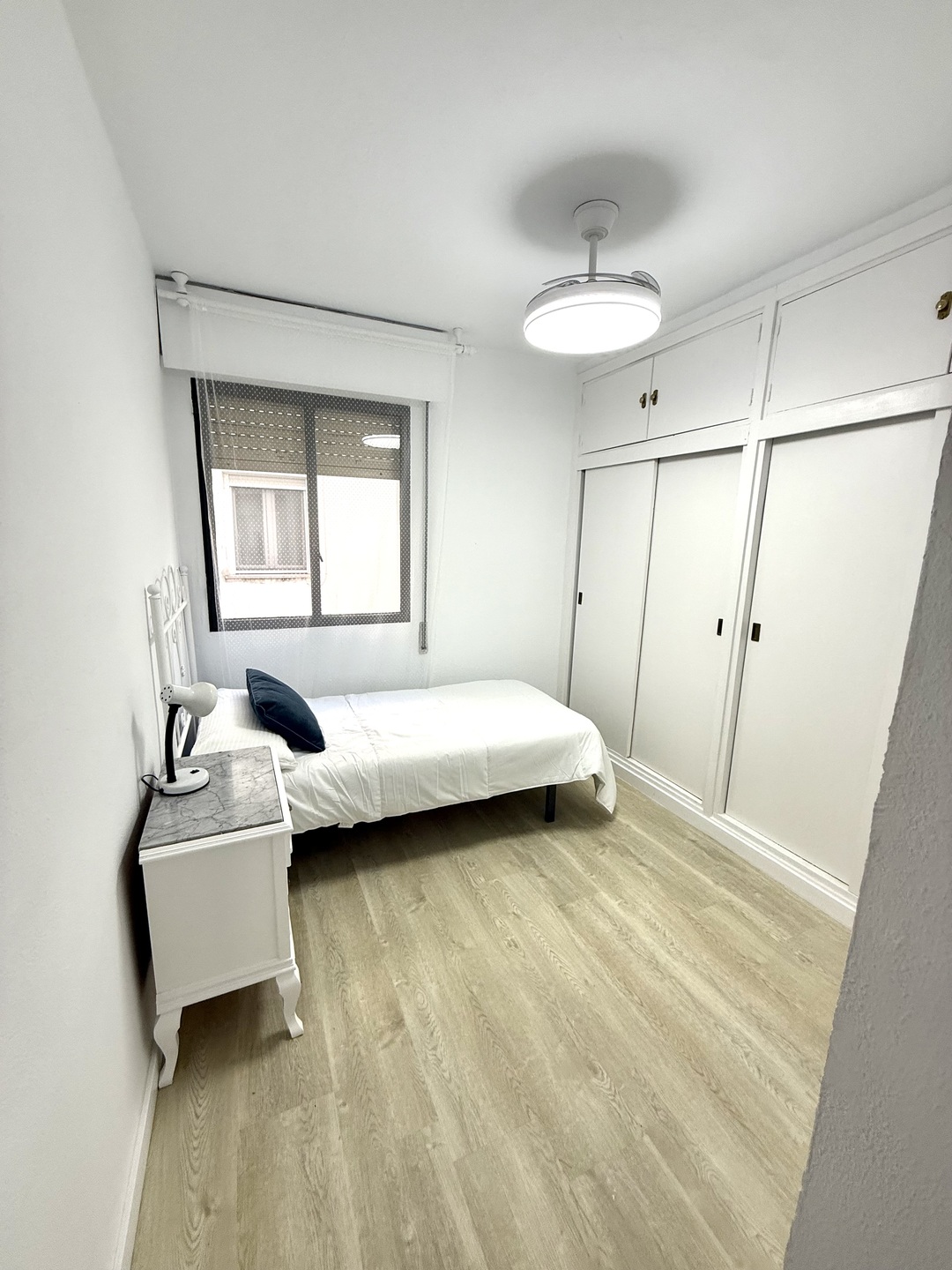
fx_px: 513
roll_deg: -1.9
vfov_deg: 102.1
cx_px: 476
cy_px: 635
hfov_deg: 85.7
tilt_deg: -10.7
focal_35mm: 14
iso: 125
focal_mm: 2.22
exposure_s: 1/99
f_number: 2.2
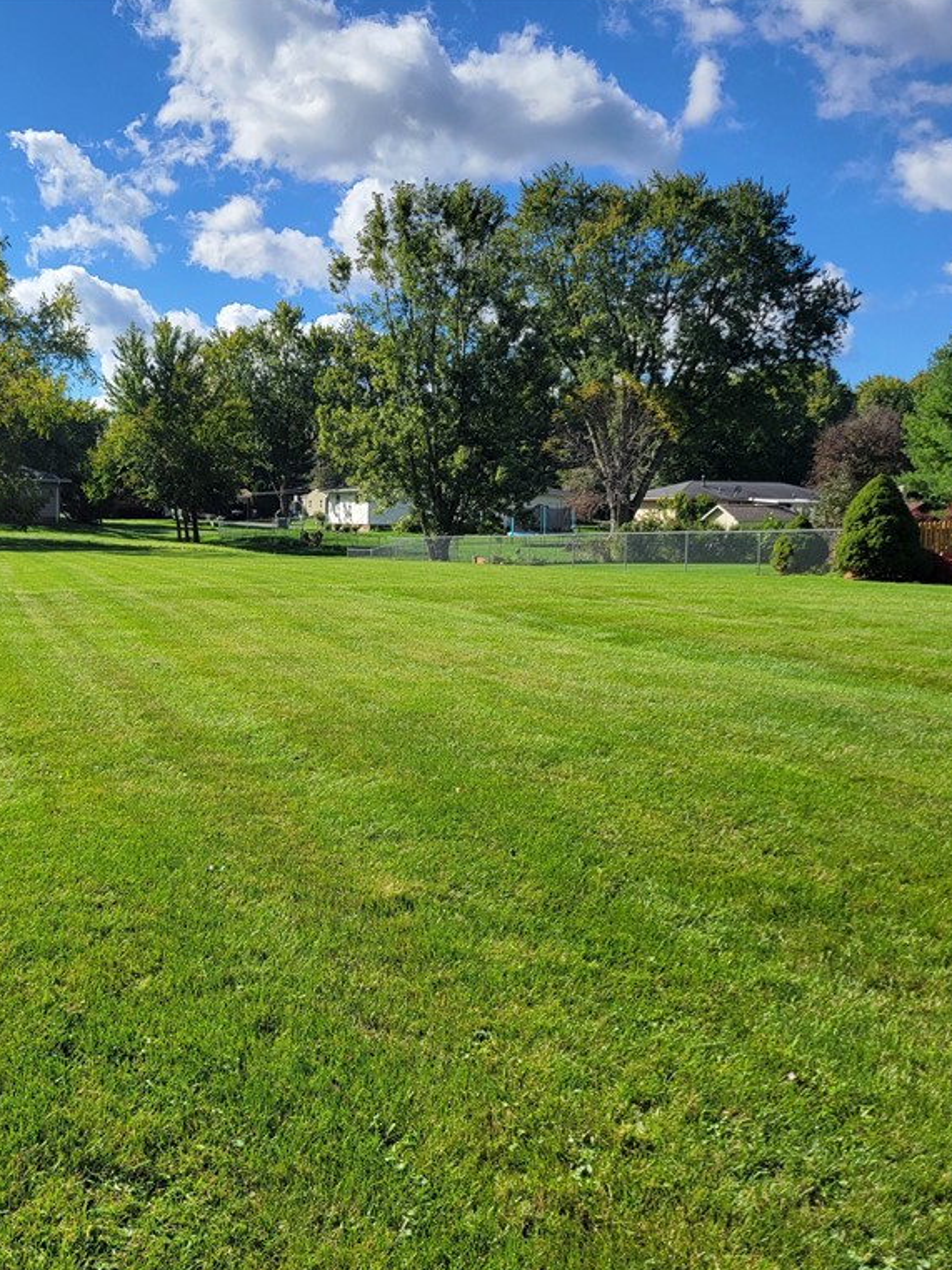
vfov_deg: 52.6
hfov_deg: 39.5
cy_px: 632
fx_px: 1283
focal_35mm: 35
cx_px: 230
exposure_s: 1/2099
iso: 40
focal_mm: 5.4
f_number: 1.8
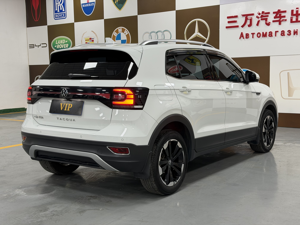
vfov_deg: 30.3
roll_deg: +1.1
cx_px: 150
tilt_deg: -5.6
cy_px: 112
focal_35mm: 48
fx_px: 416
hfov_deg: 39.7
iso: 125
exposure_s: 1/50
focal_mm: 6.76
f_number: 1.78
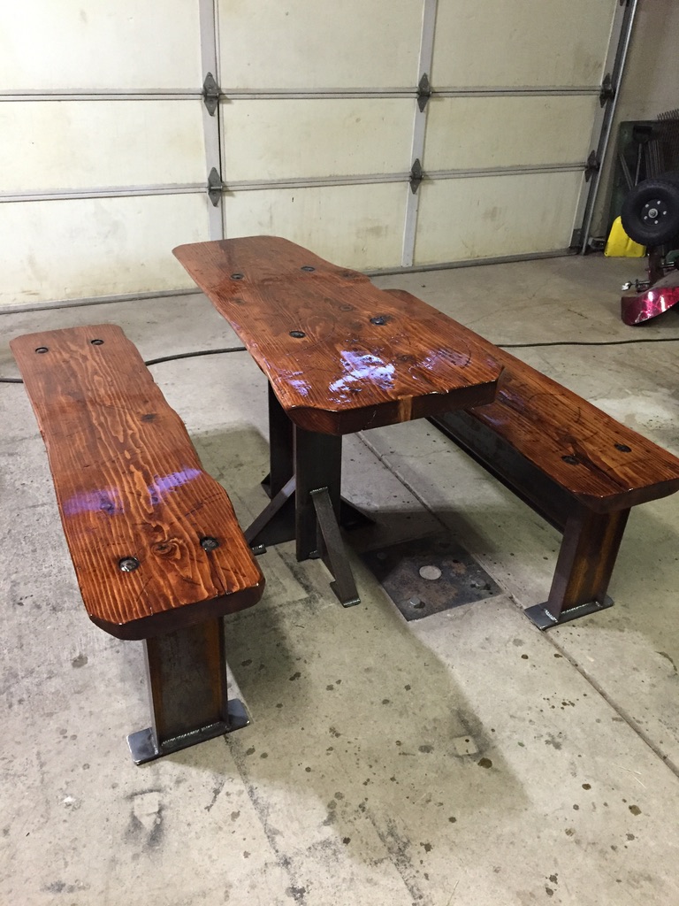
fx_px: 758
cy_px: 453
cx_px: 340
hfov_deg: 48.2
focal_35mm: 29
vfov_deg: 61.7
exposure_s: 1/20
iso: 250
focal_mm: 4.15
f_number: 2.2
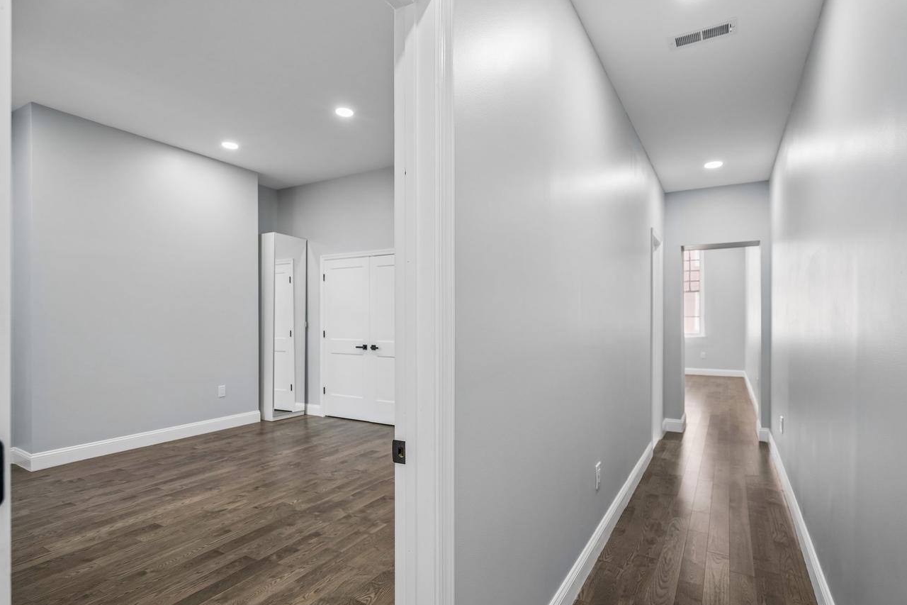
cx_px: 470
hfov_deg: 90.0
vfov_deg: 67.2
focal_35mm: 18
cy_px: 332
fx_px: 453
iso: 250
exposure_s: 1/30
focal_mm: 16
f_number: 4
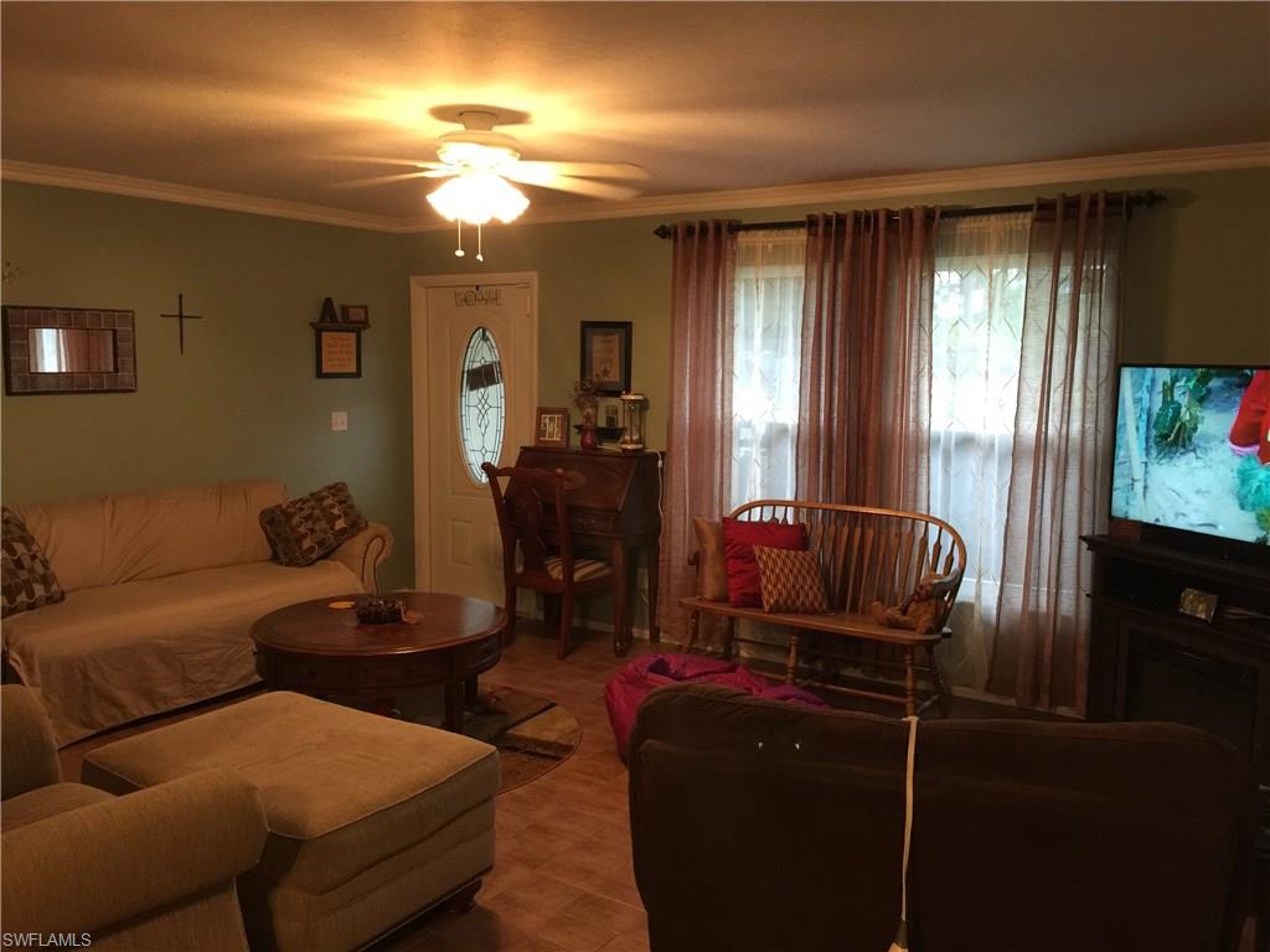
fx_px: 1064
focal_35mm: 29
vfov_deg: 48.2
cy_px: 476
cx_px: 635
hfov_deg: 61.7
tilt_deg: -6.4
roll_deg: -0.8
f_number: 2.2
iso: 125
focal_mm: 4.15
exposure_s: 1/15
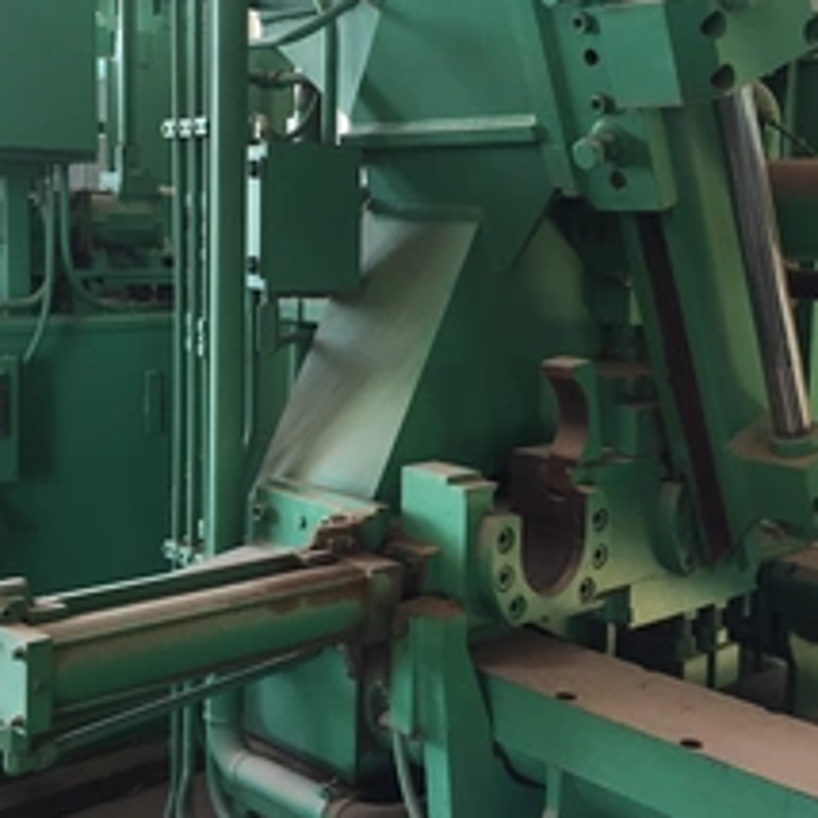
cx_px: 489
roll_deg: -1.8
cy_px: 333
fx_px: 1283
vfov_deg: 35.2
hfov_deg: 35.2
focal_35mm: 48
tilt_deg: -4.9
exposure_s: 1/30
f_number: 2.2
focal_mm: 4.15
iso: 40
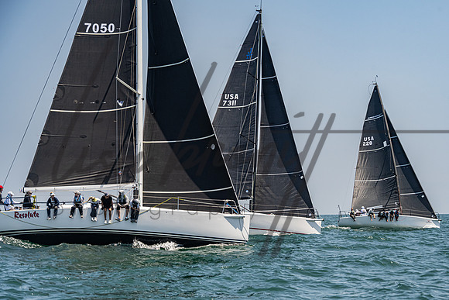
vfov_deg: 12.7
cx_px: 254
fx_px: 1341
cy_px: 170
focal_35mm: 108
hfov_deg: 19.0
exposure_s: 1/2000
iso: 500
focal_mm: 95
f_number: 8
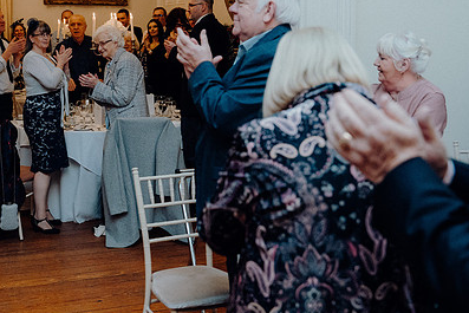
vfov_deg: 24.9
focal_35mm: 54
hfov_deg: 36.4
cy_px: 102
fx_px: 704
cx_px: 152
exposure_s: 1/160
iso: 2500
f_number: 3.5
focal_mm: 37
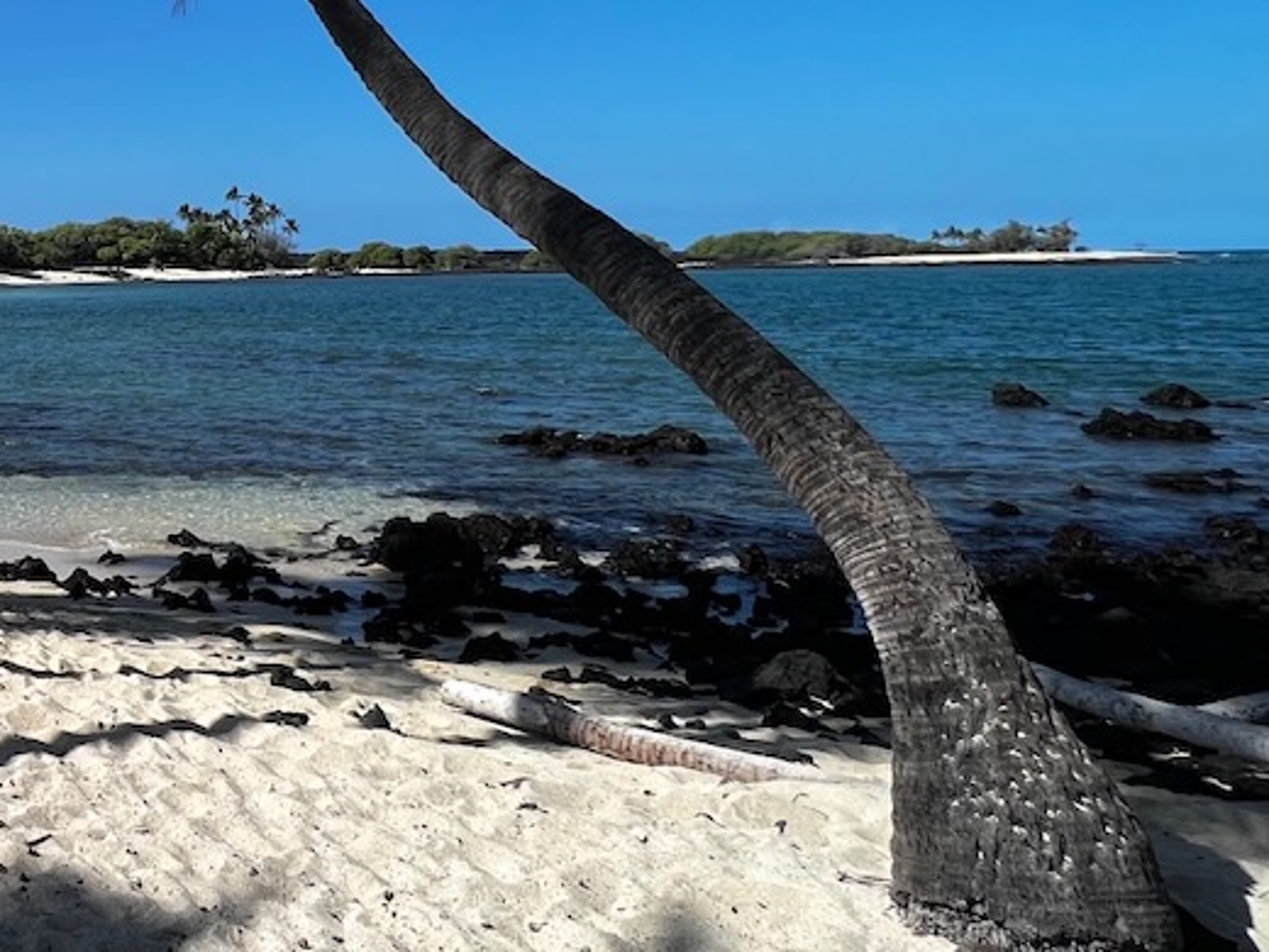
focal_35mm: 32
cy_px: 156
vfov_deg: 41.7
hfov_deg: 43.8
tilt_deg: +5.6
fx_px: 1173
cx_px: -127
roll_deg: +1.0
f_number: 1.8
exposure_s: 1/1754
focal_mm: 1.57
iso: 32
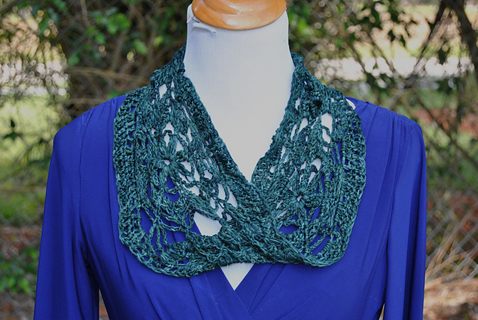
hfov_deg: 24.6
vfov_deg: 16.6
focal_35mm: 82
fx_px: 1096
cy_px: 160
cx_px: 239
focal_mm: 55
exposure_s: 1/100
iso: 200
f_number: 5.6
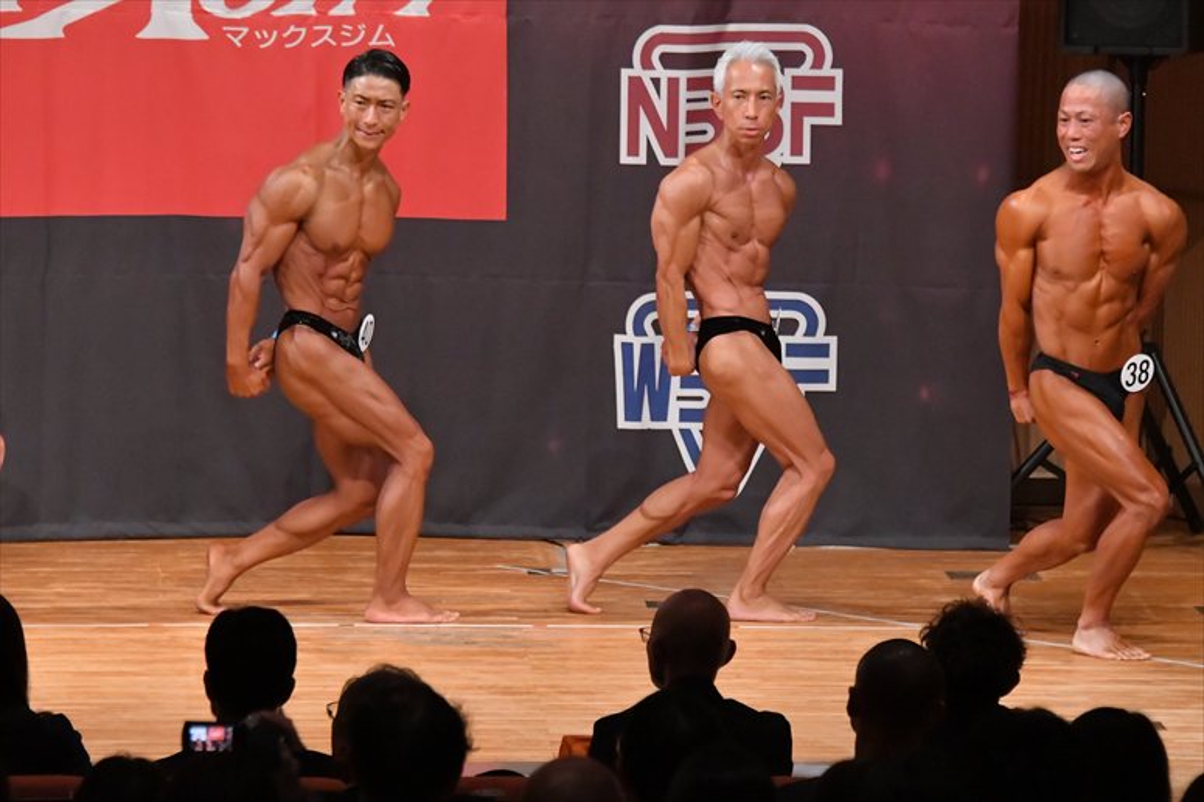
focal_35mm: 270
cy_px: 401
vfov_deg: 5.1
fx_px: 9026
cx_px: 602
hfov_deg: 7.6
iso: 10000
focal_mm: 180
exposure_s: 1/400
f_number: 5.6
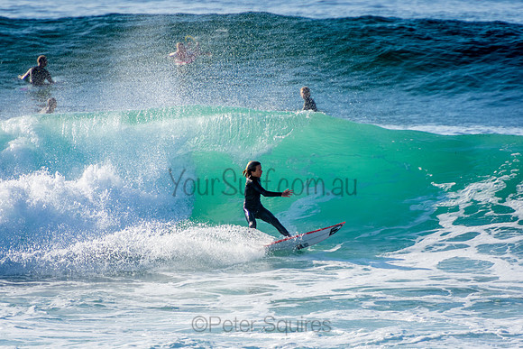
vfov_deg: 2.3
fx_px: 8718
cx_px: 262
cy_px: 174
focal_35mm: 600
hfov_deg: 3.4
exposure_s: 1/2000
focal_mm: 400
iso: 250
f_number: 5.6
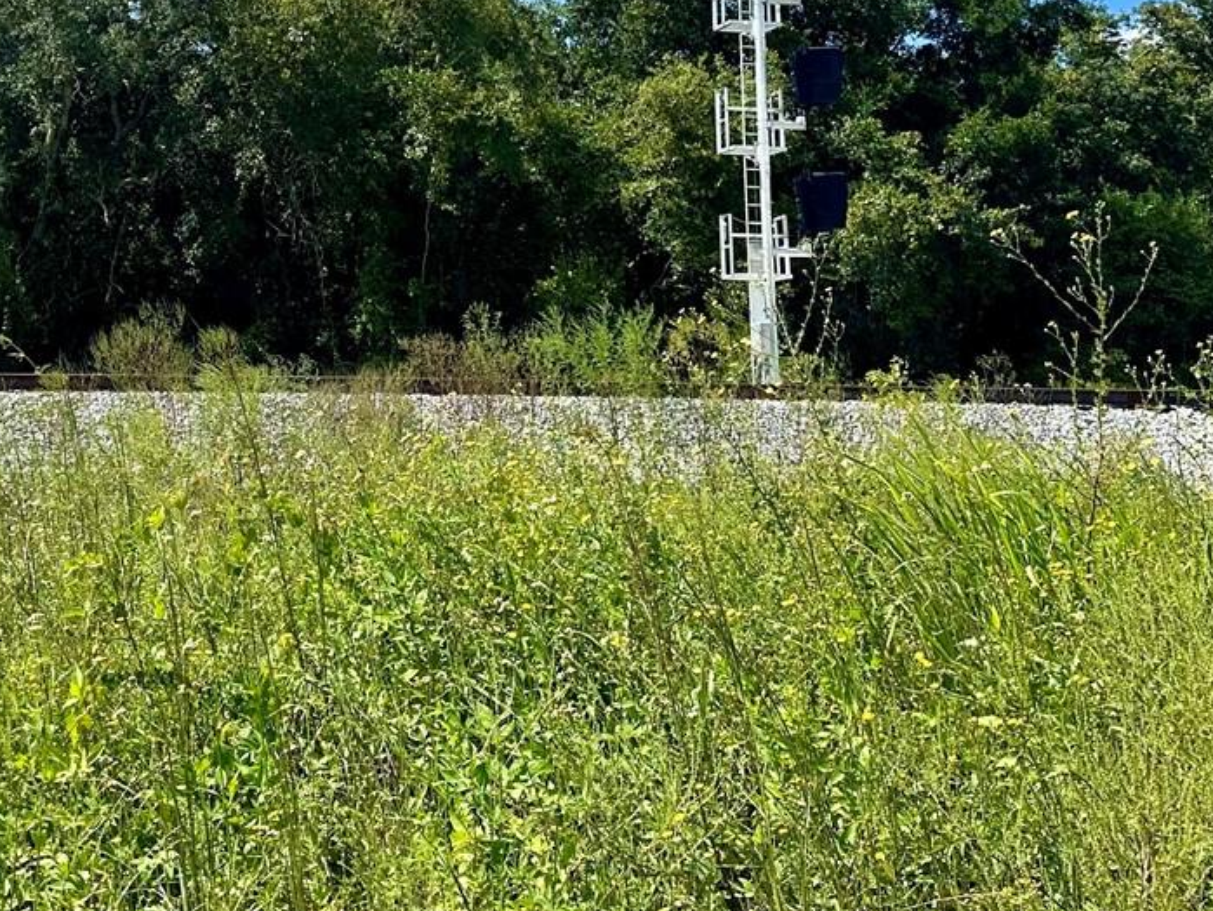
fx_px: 1928
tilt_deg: +8.8
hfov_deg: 33.4
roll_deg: +0.1
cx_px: 167
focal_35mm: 55
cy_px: 116
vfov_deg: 25.8
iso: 80
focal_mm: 6.86
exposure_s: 1/5000
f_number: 1.78
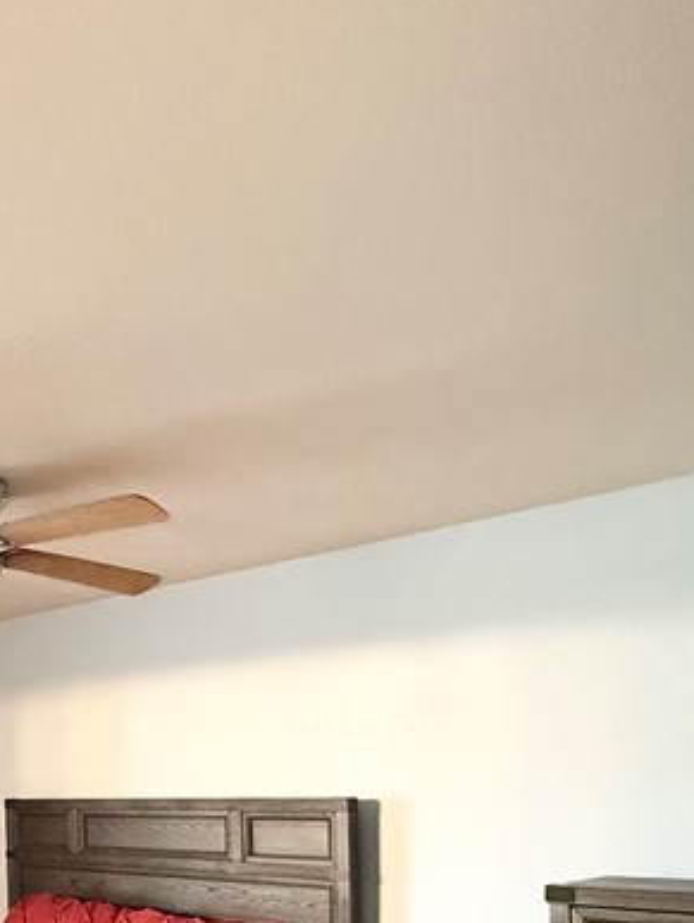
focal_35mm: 37
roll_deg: +0.1
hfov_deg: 33.4
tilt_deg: +1.3
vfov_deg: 46.3
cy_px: 789
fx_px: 987
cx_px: -81
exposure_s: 1/60
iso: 800
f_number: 2.2
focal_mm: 2.22
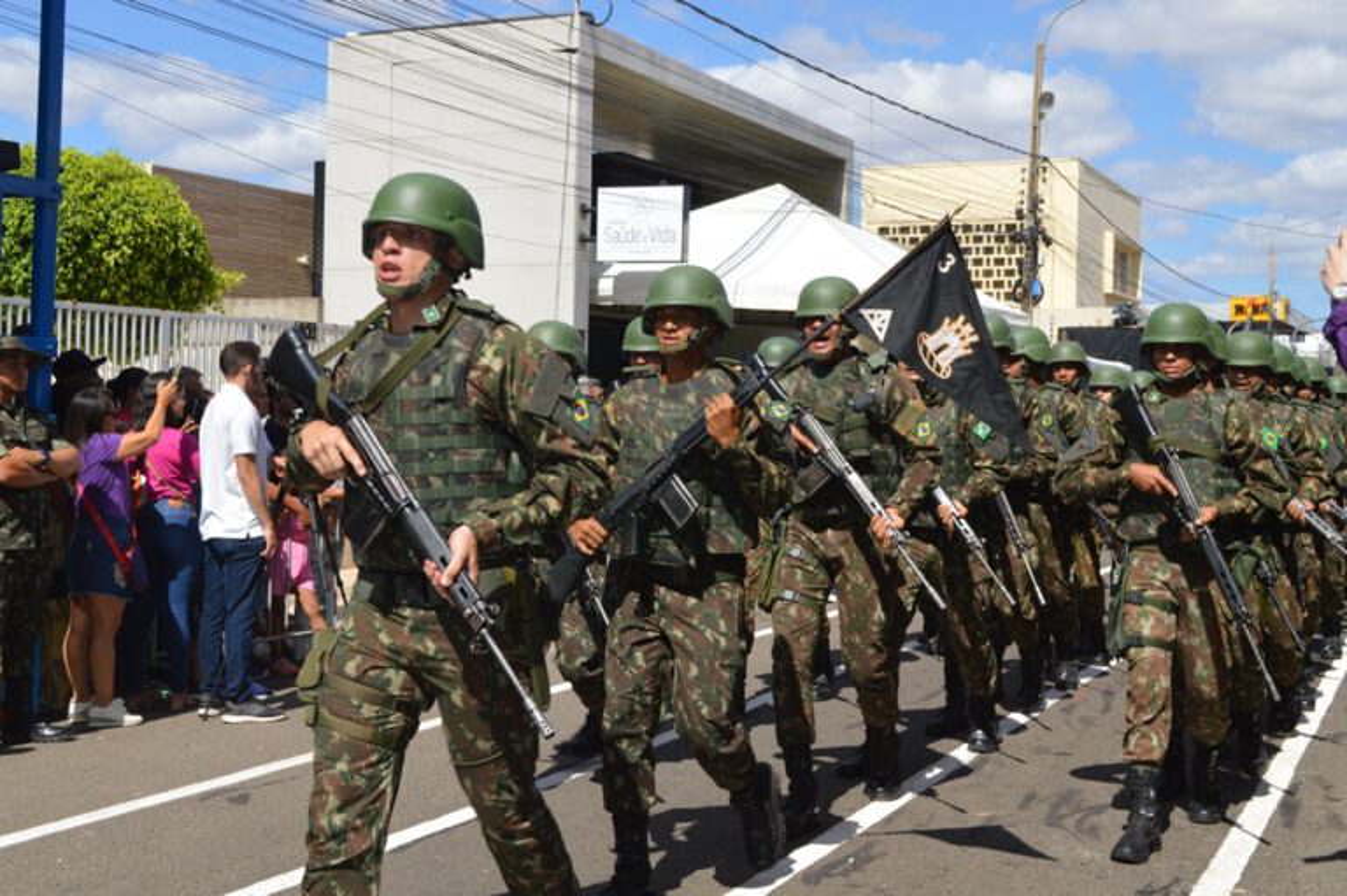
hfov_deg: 42.3
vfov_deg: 28.9
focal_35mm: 46
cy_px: 448
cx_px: 674
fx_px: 1739
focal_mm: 31
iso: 100
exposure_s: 1/200
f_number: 10
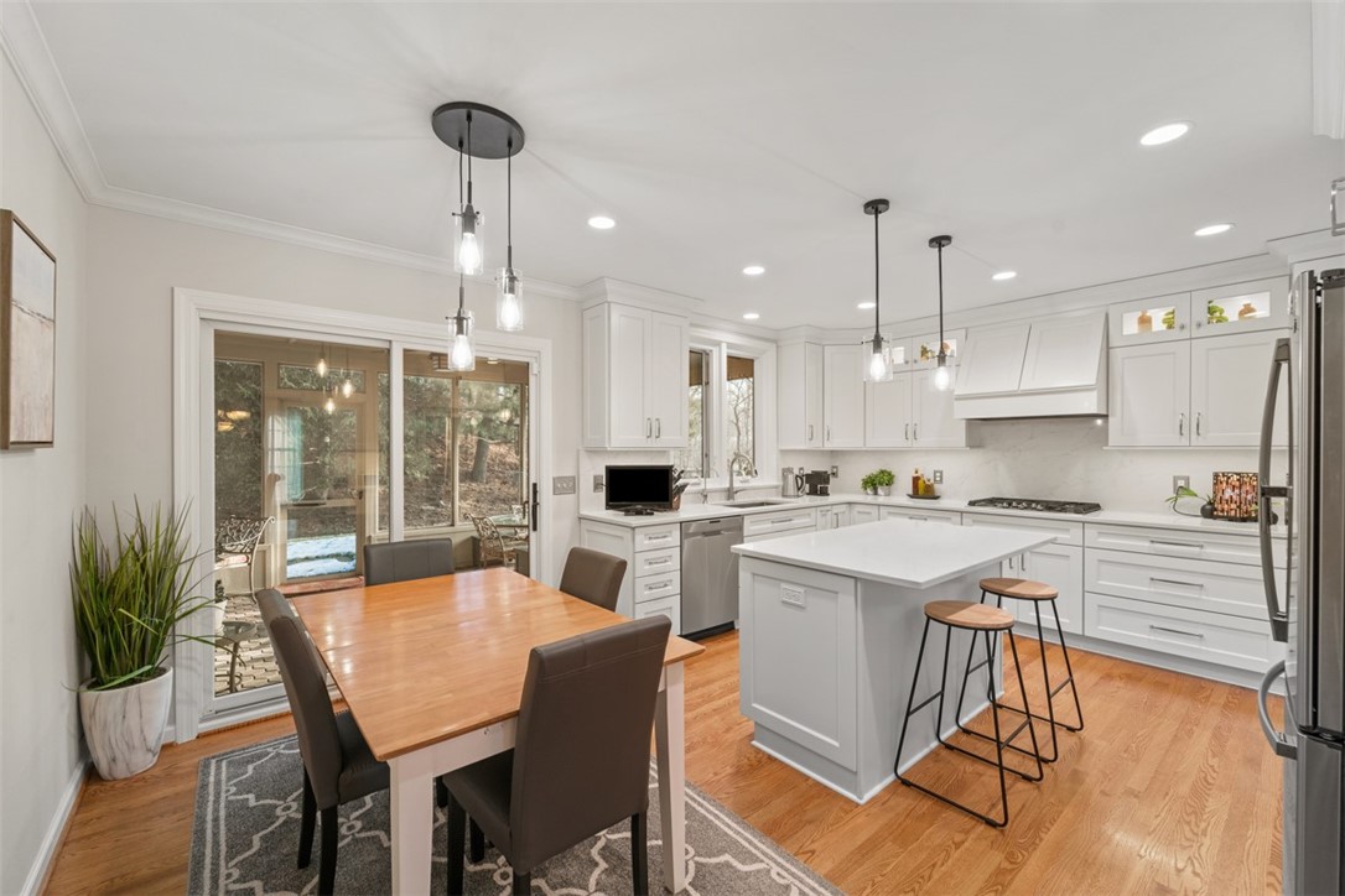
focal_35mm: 14
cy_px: 448
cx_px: 672
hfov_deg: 104.3
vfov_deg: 81.2
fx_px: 523
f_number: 8
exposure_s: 1/6
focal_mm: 14
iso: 400
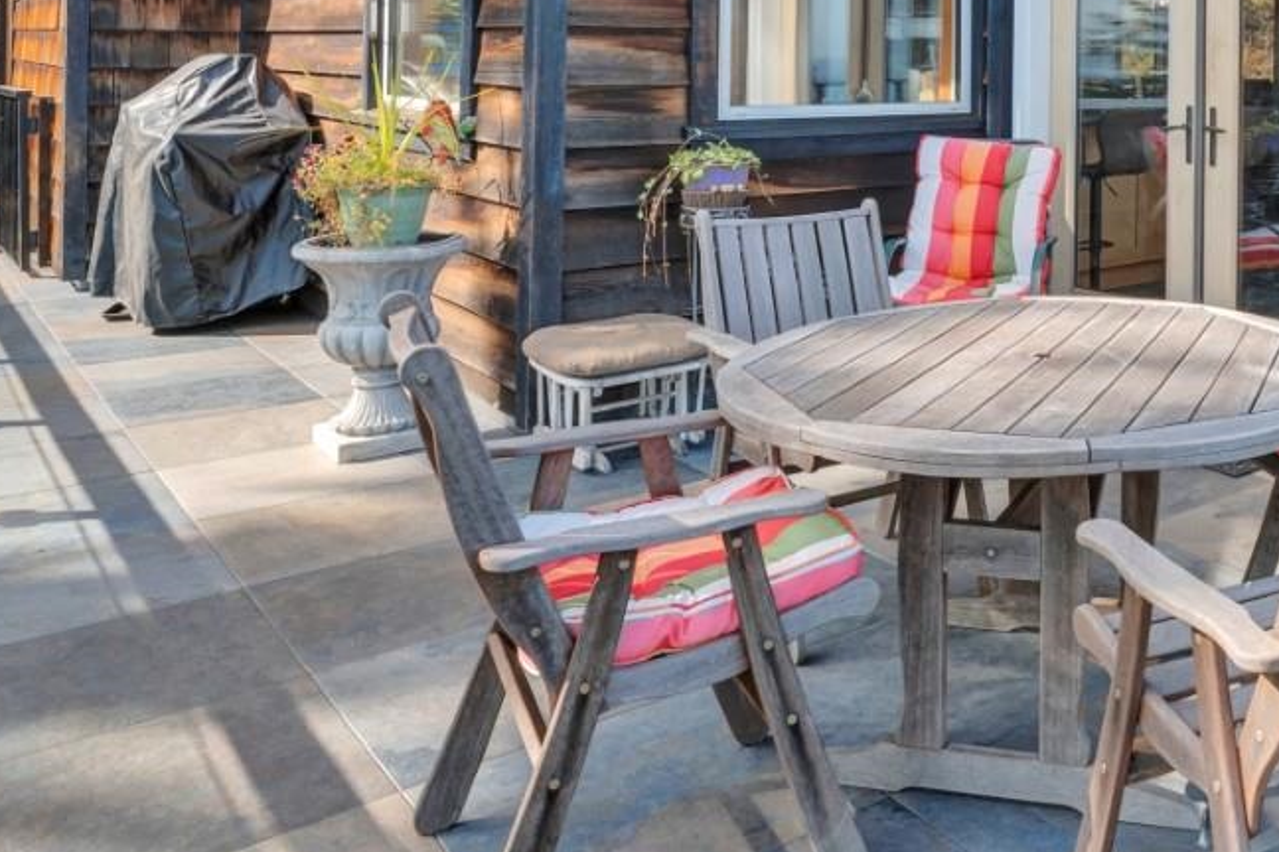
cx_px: 1161
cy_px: 24
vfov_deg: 34.8
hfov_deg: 48.5
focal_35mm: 35
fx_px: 1243
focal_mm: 14
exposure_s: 1/400
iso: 400
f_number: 8
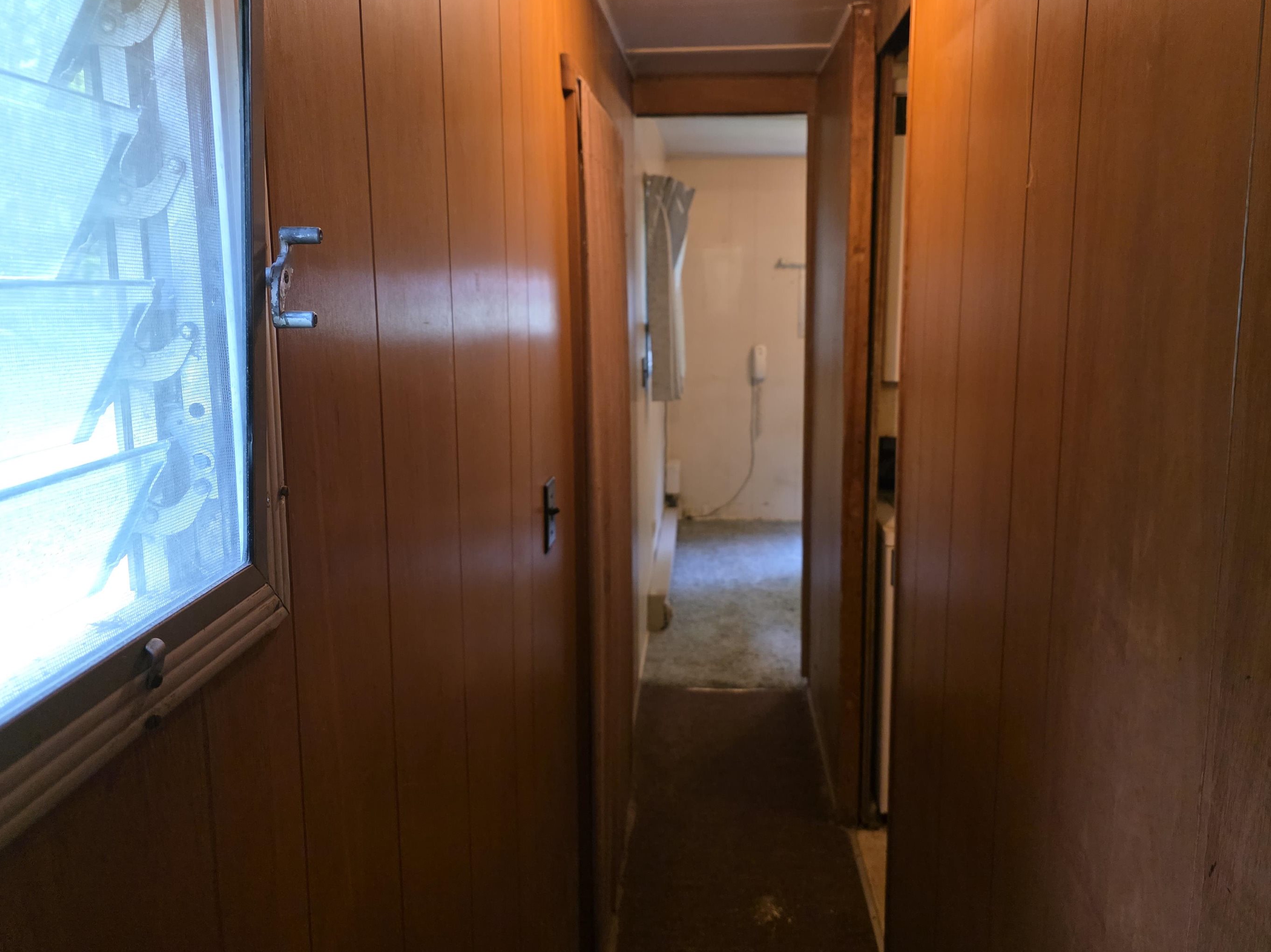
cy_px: 420
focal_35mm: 26
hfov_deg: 67.3
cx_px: 673
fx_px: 955
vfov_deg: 52.9
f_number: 1.7
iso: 1000
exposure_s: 1/120
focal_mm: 6.3
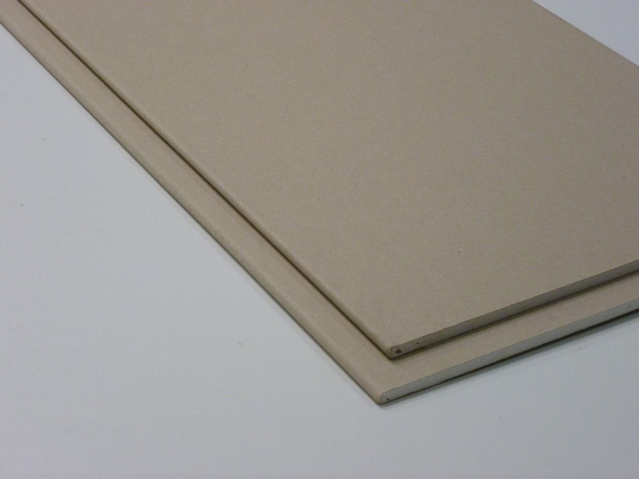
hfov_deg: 23.8
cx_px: 320
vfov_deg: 18.0
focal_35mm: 82
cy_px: 240
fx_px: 1514
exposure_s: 1/40
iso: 400
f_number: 4.8
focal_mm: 14.8
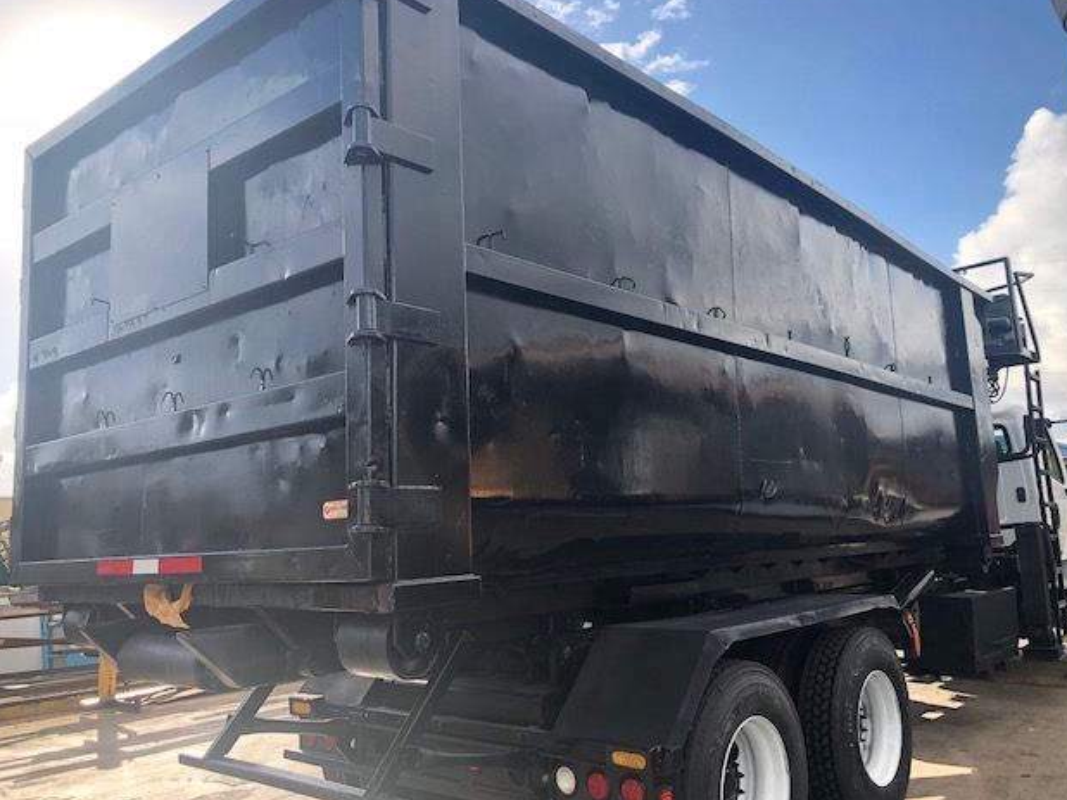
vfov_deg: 48.2
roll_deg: +2.5
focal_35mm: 29
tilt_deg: +10.2
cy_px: 390
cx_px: 537
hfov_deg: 61.7
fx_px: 894
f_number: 1.8
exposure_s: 1/725
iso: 20
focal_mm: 4
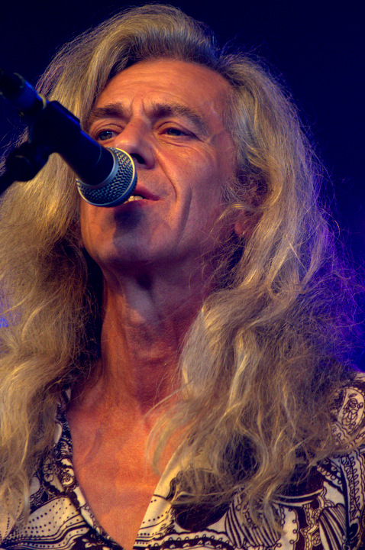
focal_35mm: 255
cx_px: 182
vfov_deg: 8.1
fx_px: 3889
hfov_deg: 5.4
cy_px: 275
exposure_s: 1/250
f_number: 4.5
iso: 2500
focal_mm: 170
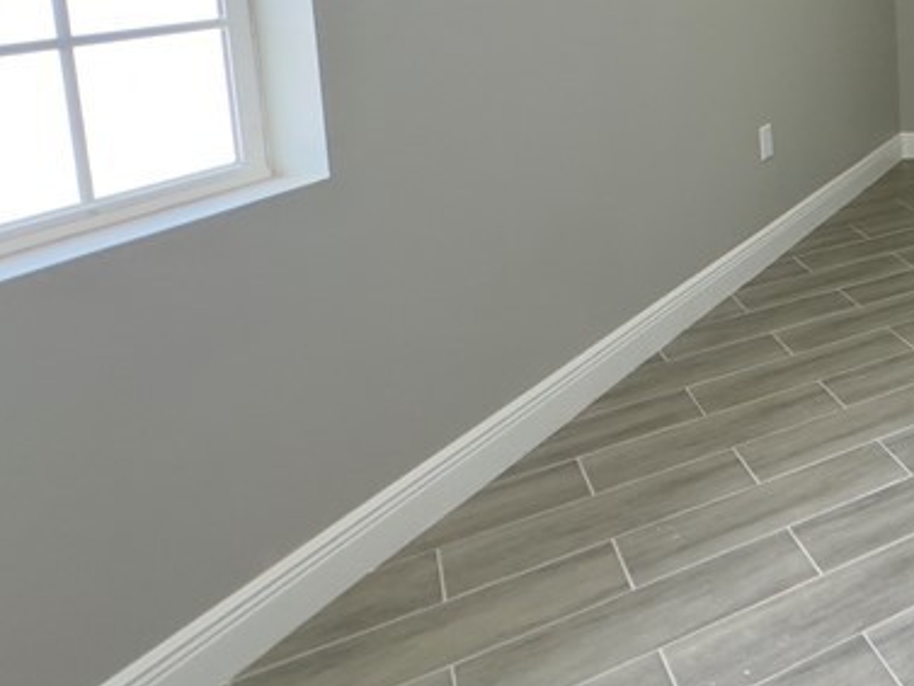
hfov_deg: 35.3
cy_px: 15
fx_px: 1004
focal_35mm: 38
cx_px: 1161
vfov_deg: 34.6
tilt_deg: -6.9
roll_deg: -0.5
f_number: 2.2
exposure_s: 1/120
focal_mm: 2.22
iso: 160
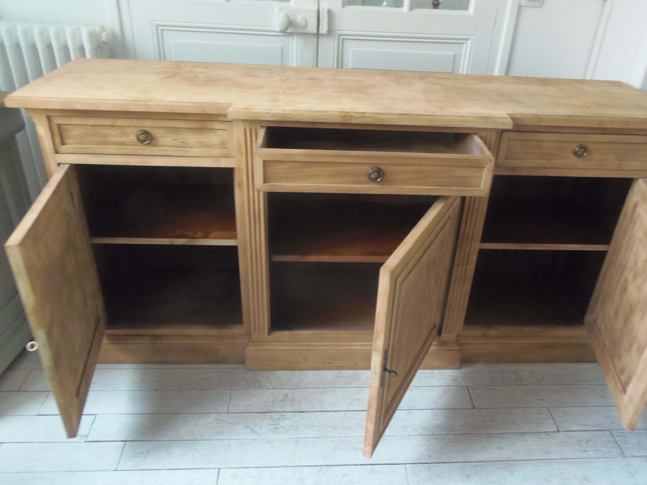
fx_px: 505
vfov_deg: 51.3
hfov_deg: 65.2
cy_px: 252
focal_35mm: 27
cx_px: 347
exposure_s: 1/30
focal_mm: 4.3
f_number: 2.9
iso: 400
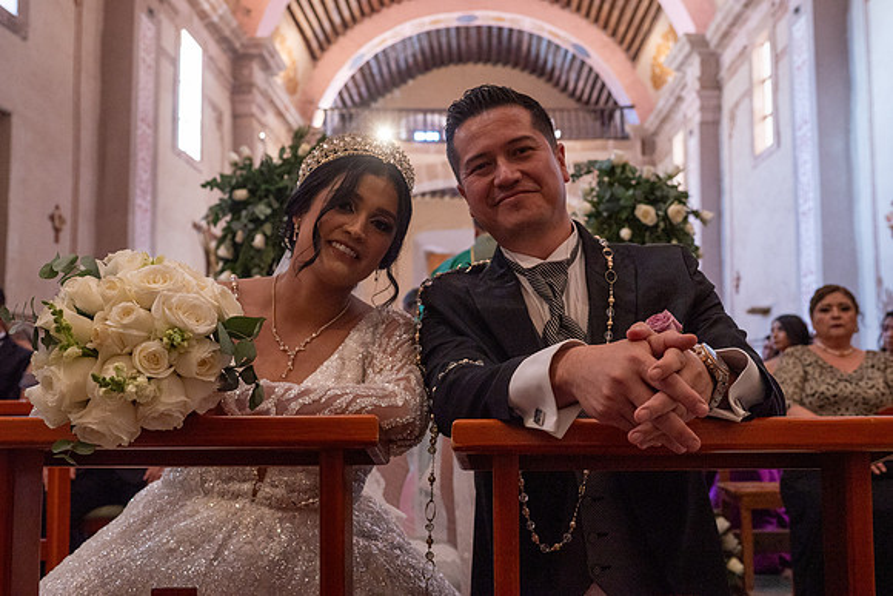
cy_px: 298
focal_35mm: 35
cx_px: 446
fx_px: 878
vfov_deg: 37.5
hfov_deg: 53.9
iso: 2500
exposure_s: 1/100
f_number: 5
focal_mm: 35
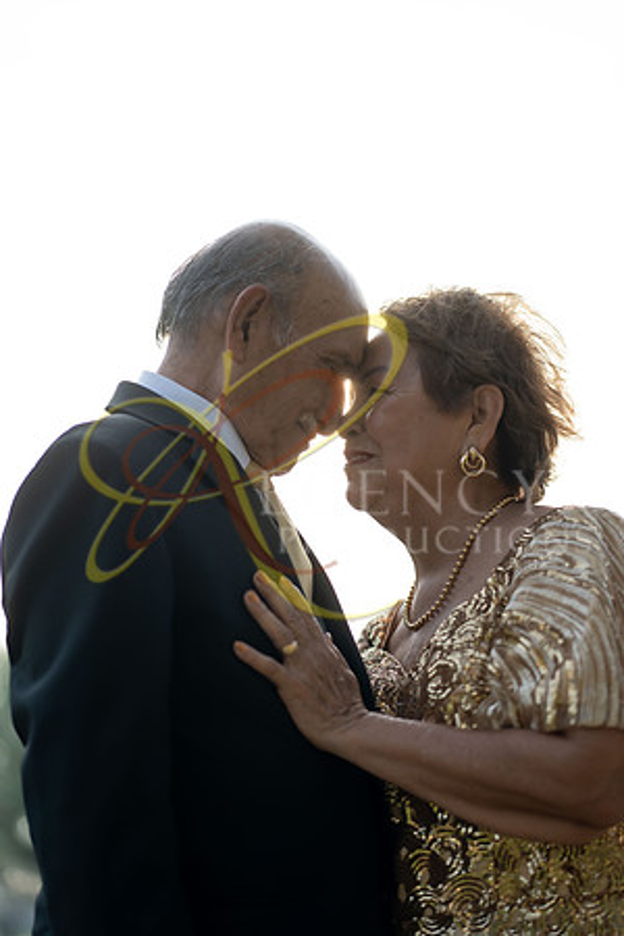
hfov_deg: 16.1
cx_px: 312
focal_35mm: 85
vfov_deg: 23.9
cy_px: 468
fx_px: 2210
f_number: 2.2
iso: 200
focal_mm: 85
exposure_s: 1/1250
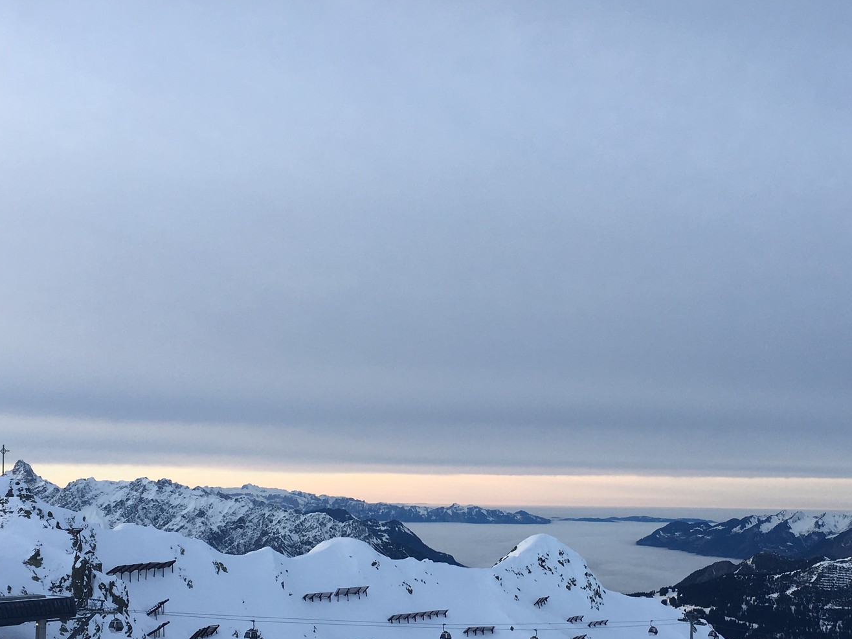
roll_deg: -1.9
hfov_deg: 40.4
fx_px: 1157
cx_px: 466
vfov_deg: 30.6
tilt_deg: +1.3
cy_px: 429
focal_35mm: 47
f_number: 2.2
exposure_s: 1/381
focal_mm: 4.15
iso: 25
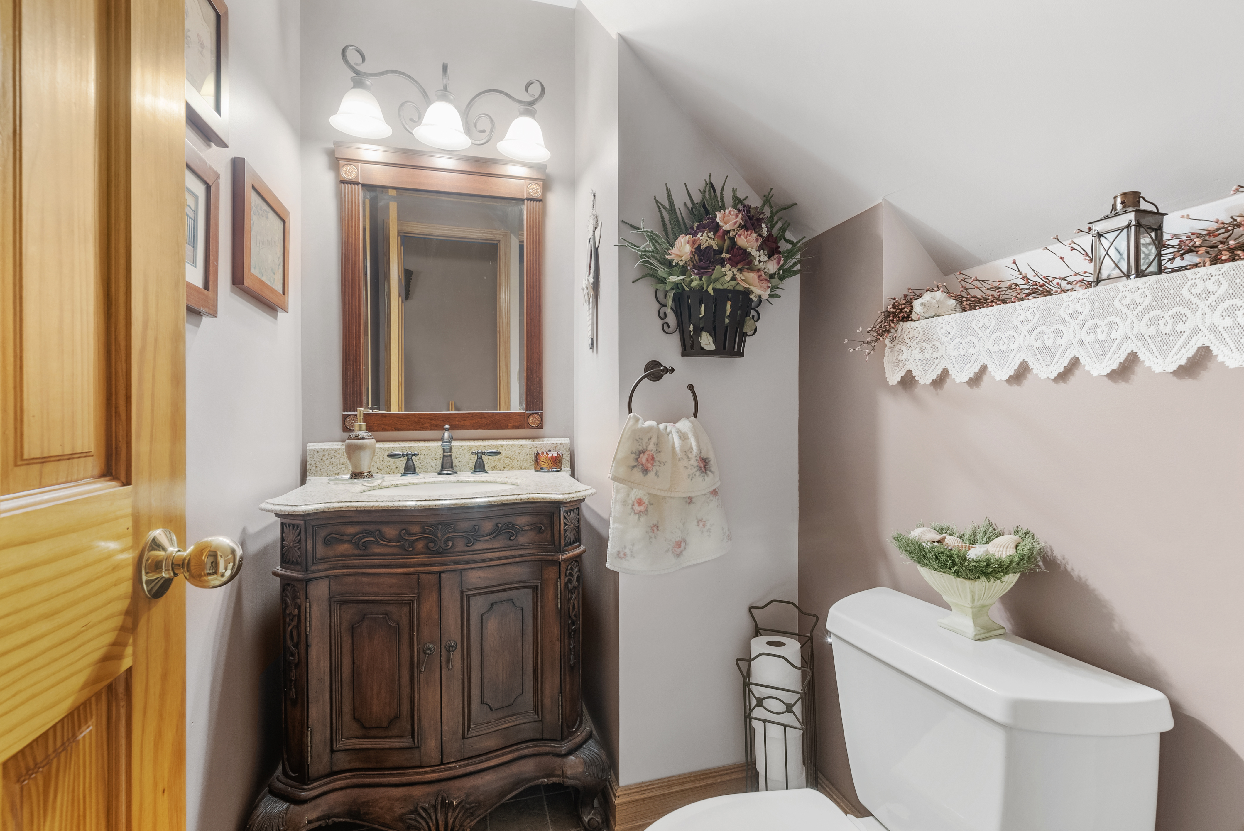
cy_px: 416
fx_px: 553
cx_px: 622
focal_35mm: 16
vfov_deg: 73.8
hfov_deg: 96.7
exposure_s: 5
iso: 250
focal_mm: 16
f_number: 9
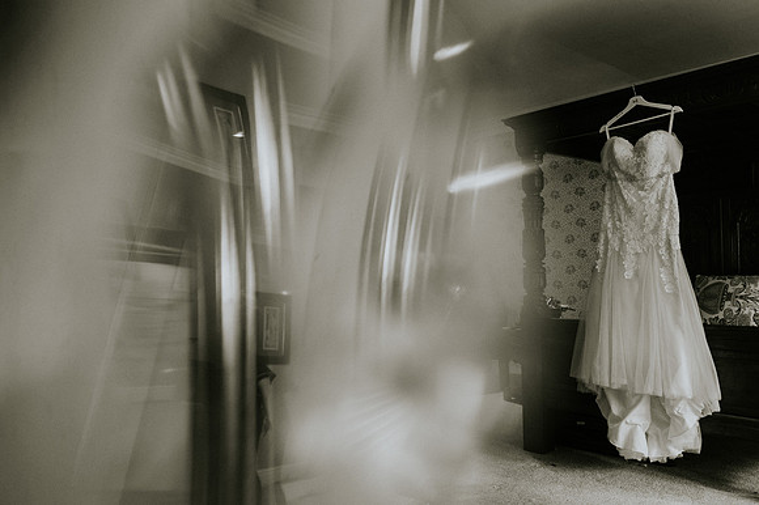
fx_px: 588
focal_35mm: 28
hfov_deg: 65.5
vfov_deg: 46.5
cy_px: 270
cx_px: 337
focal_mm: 24
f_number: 2.8
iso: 2000
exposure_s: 1/160
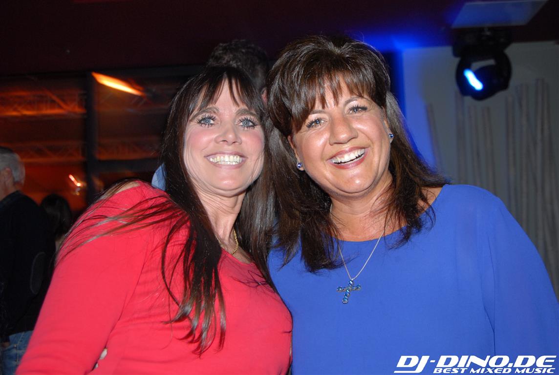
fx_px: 677
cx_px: 280
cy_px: 188
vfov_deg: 31.0
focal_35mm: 44
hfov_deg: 44.9
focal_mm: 29
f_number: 5.6
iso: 400
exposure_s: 1/3
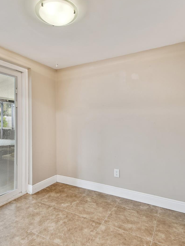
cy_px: 122
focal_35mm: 22
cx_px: 74
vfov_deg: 76.4
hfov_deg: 60.6
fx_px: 157
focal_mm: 10
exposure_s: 1/10
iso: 100
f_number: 7.1
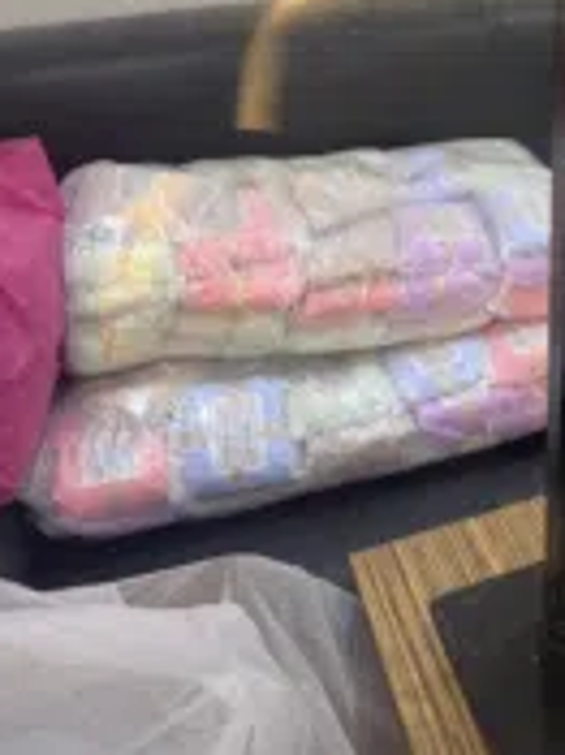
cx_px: 608
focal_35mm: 55
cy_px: -35
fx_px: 1198
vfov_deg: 31.7
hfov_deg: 24.8
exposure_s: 1/121
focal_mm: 6.76
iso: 160
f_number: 1.78
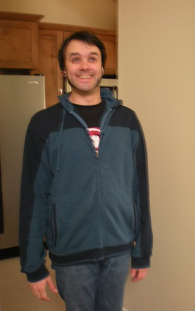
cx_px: 117
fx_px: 349
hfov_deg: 31.2
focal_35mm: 41
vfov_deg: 48.2
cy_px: 156
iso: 200
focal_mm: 6.3
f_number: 3.1
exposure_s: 1/9
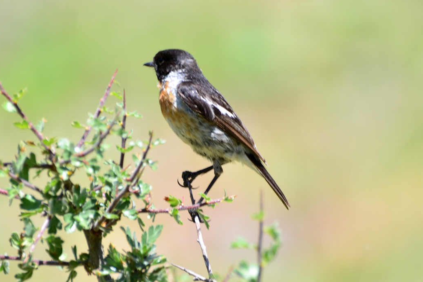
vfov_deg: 1.5
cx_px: 211
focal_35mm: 908
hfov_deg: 2.3
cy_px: 141
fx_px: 10668
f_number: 6.3
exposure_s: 1/160
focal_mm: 600
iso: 100
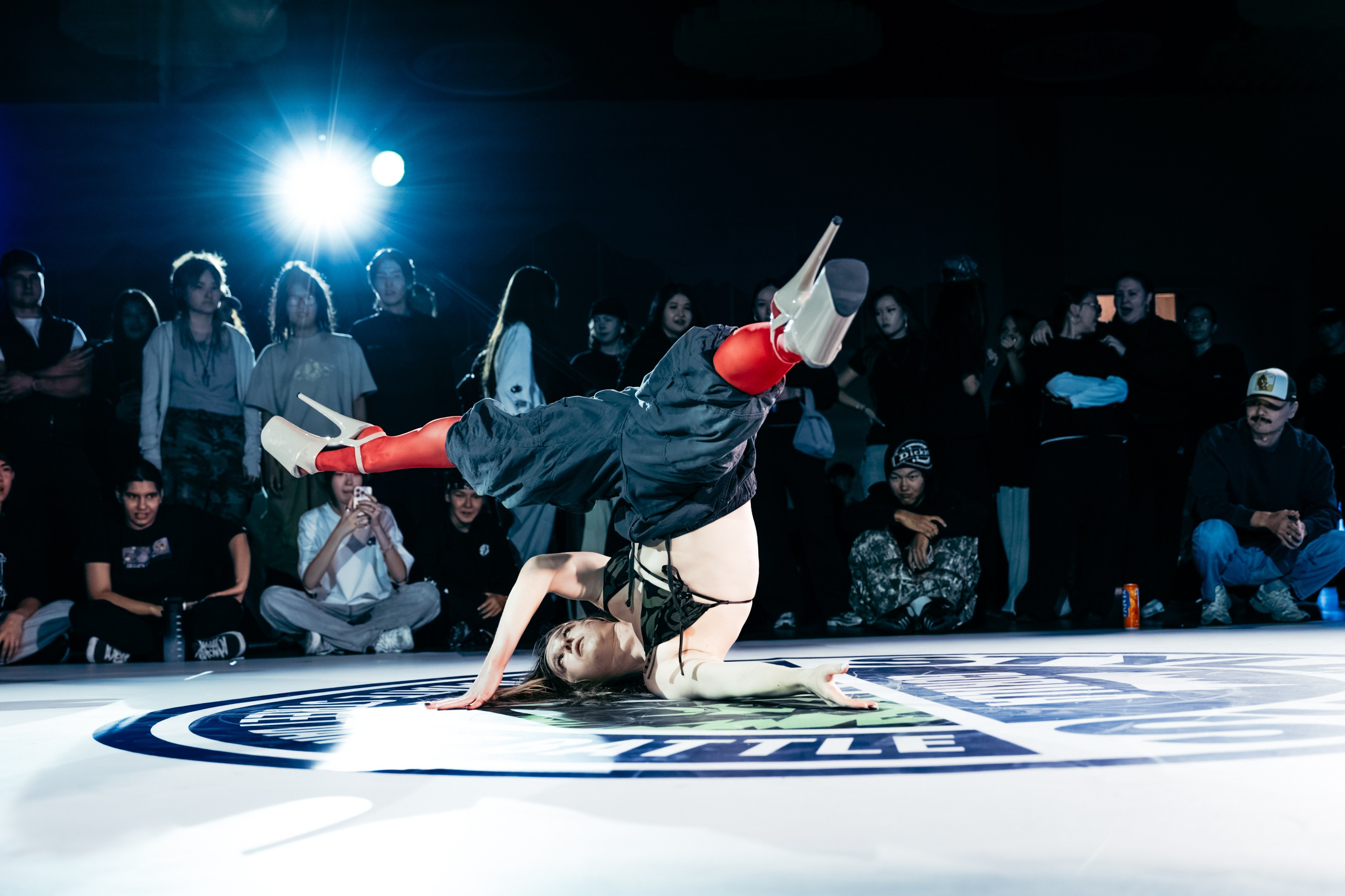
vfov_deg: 29.3
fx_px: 1711
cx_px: 712
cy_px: 548
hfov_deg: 42.9
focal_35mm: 46
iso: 3200
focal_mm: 34
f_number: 2.8
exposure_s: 1/800
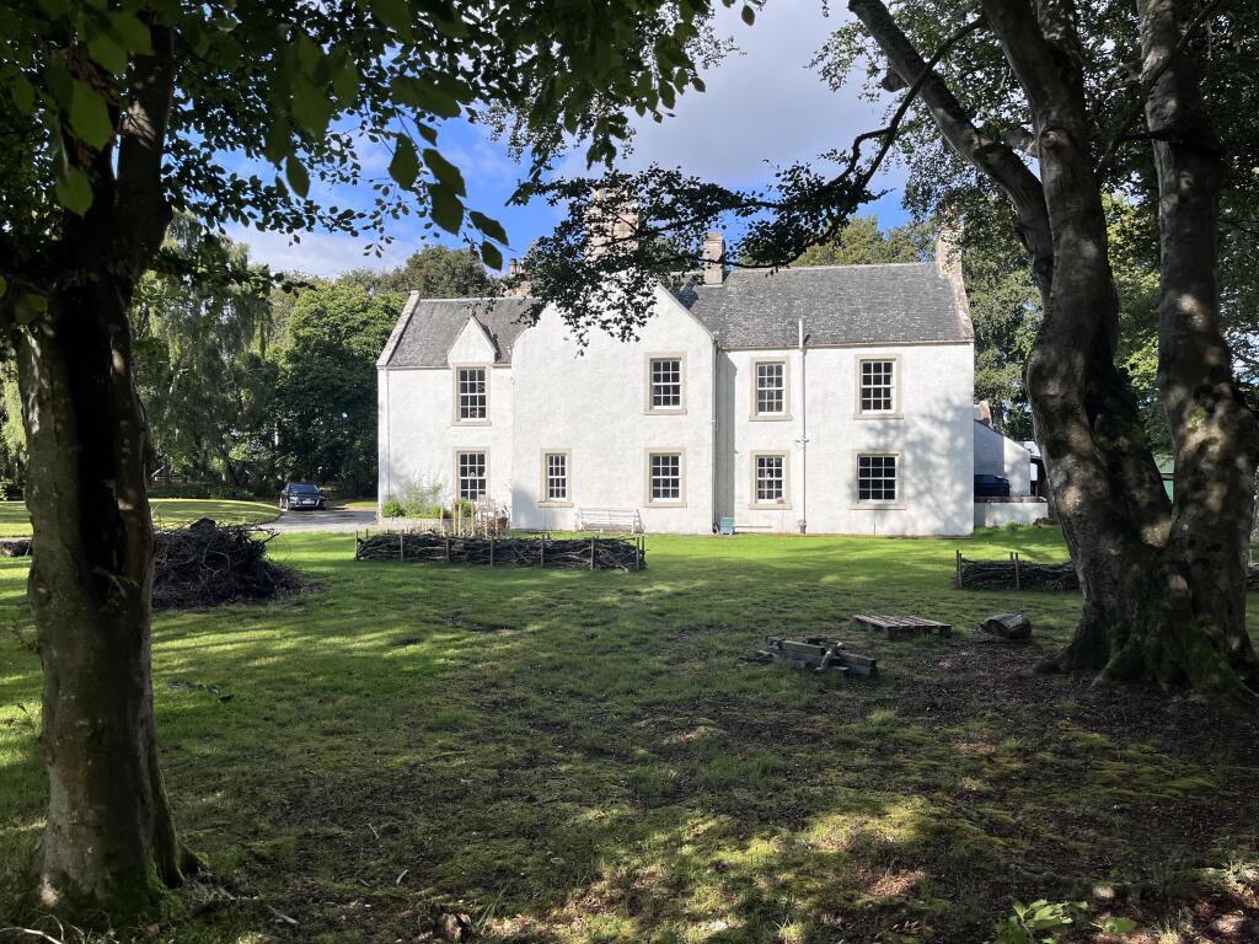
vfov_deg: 53.1
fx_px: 946
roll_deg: +0.0
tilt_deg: +0.5
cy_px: 472
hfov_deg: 67.3
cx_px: 630
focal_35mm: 26
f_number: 1.6
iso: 50
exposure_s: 1/2967
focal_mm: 5.1
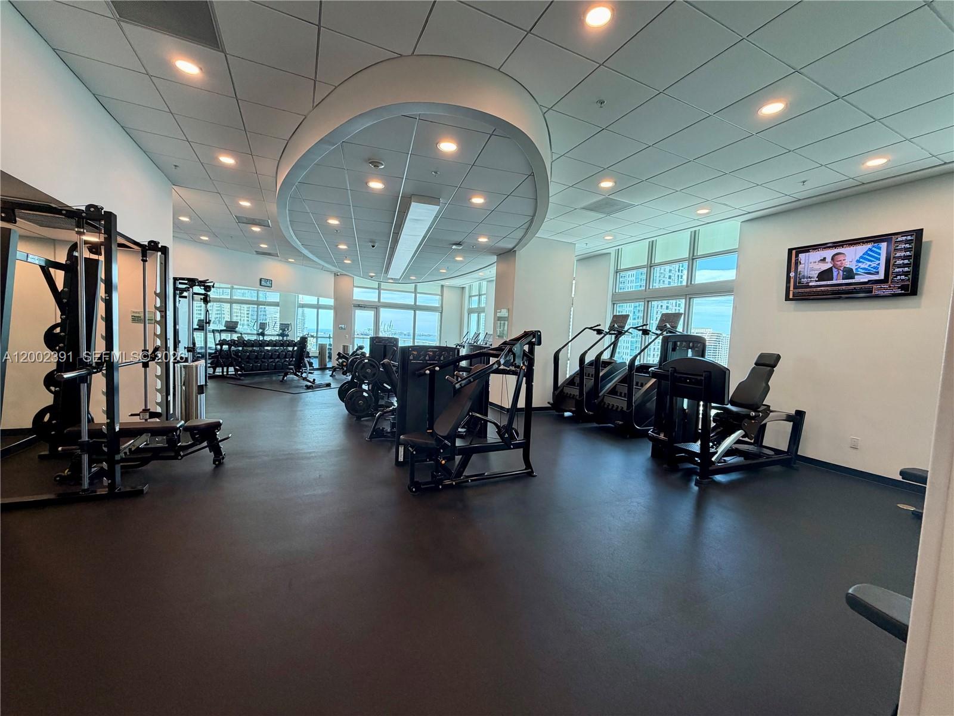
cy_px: 358
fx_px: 386
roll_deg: -2.4
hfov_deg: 102.1
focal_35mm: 14
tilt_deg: -4.2
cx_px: 477
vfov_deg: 85.7
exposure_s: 1/120
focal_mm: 2.22
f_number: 2.2
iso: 160
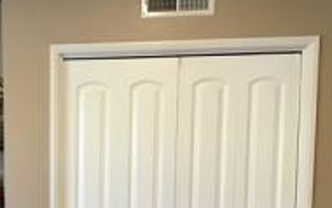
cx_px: 37
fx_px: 625
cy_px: 222
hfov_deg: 28.7
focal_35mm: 69
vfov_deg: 18.3
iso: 100
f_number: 2.4
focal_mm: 3.3
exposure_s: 1/30
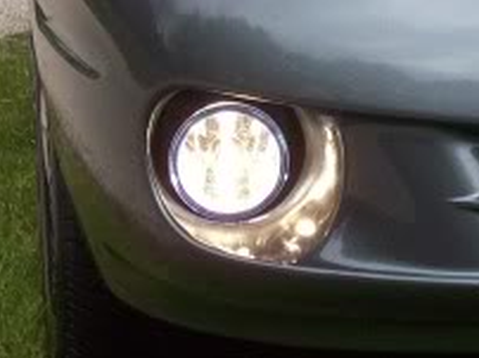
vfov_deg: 5.8
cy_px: -128
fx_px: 3511
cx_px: 415
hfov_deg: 7.8
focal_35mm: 254
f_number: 3.8
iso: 80
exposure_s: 1/605
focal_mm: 10.7
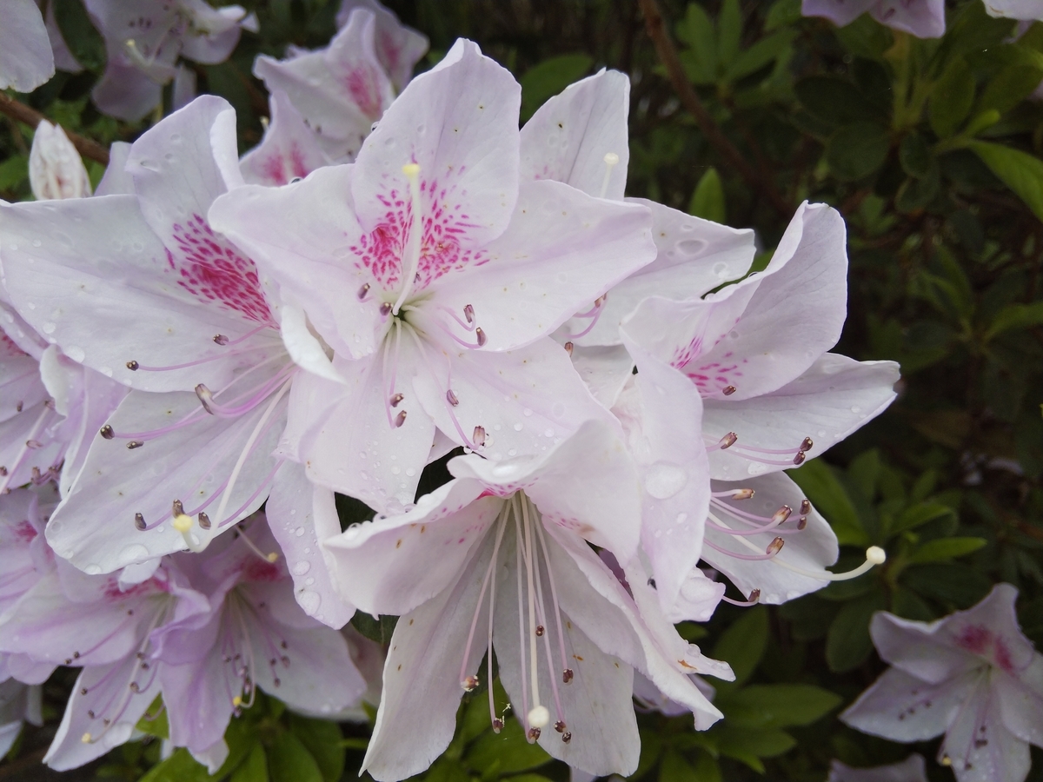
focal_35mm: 25
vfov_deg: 54.9
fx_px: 753
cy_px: 391
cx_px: 522
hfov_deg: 69.4
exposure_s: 1/181
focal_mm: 3.4
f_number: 2.2
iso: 32
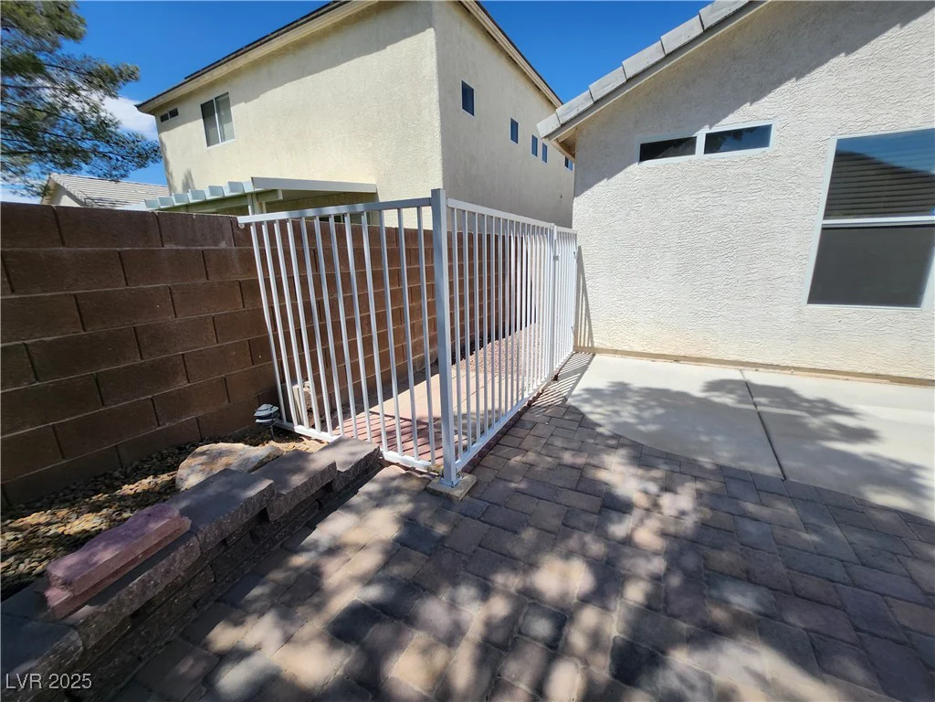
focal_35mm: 13
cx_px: 468
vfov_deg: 89.9
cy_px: 351
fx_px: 351
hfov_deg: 106.2
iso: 32
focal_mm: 1.7
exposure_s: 1/1242
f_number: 2.2
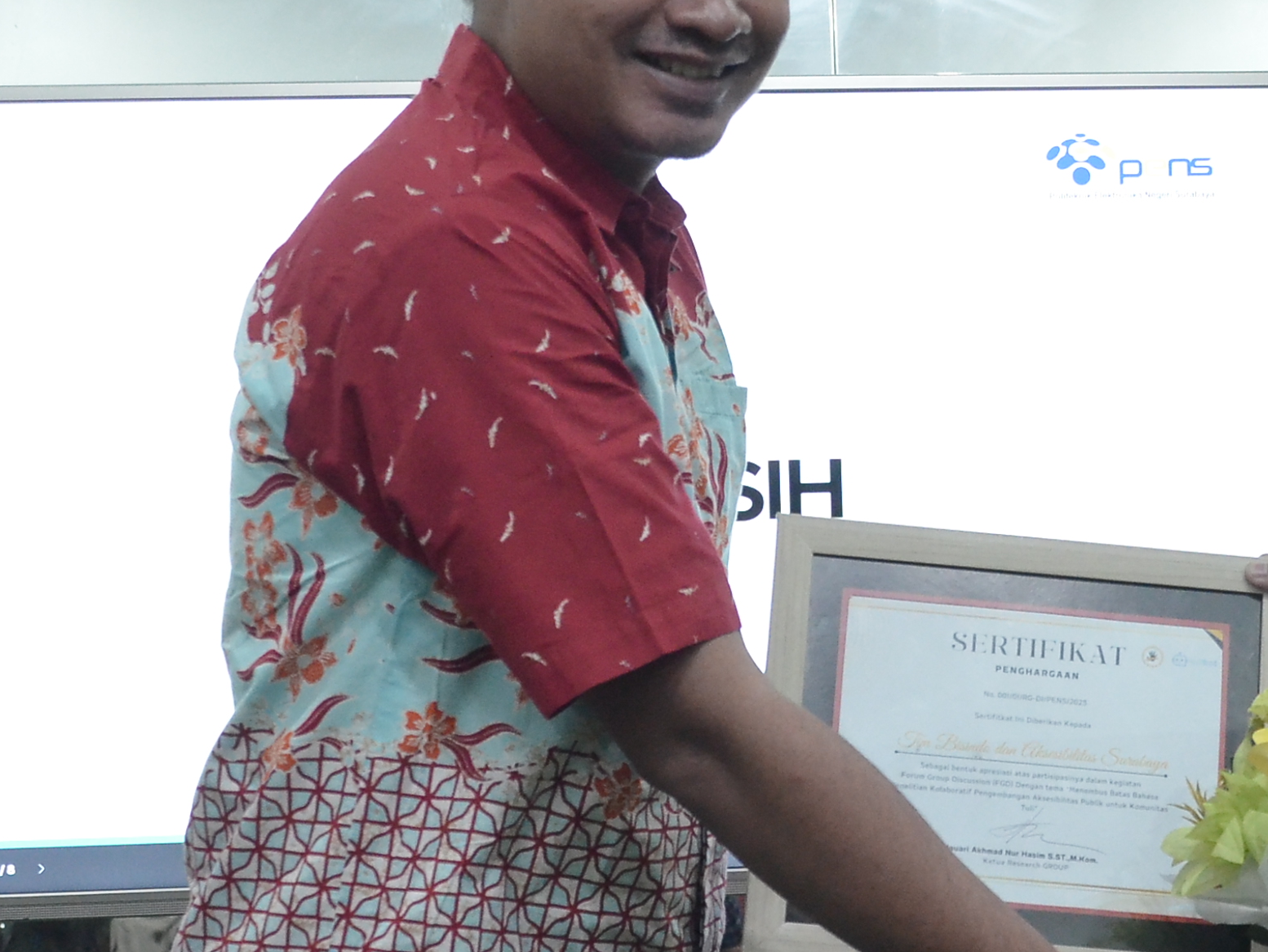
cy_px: 562
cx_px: 1003
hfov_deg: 21.7
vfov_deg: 16.6
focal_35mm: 89
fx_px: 3261
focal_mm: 26
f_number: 3.8
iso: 3200
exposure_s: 1/100
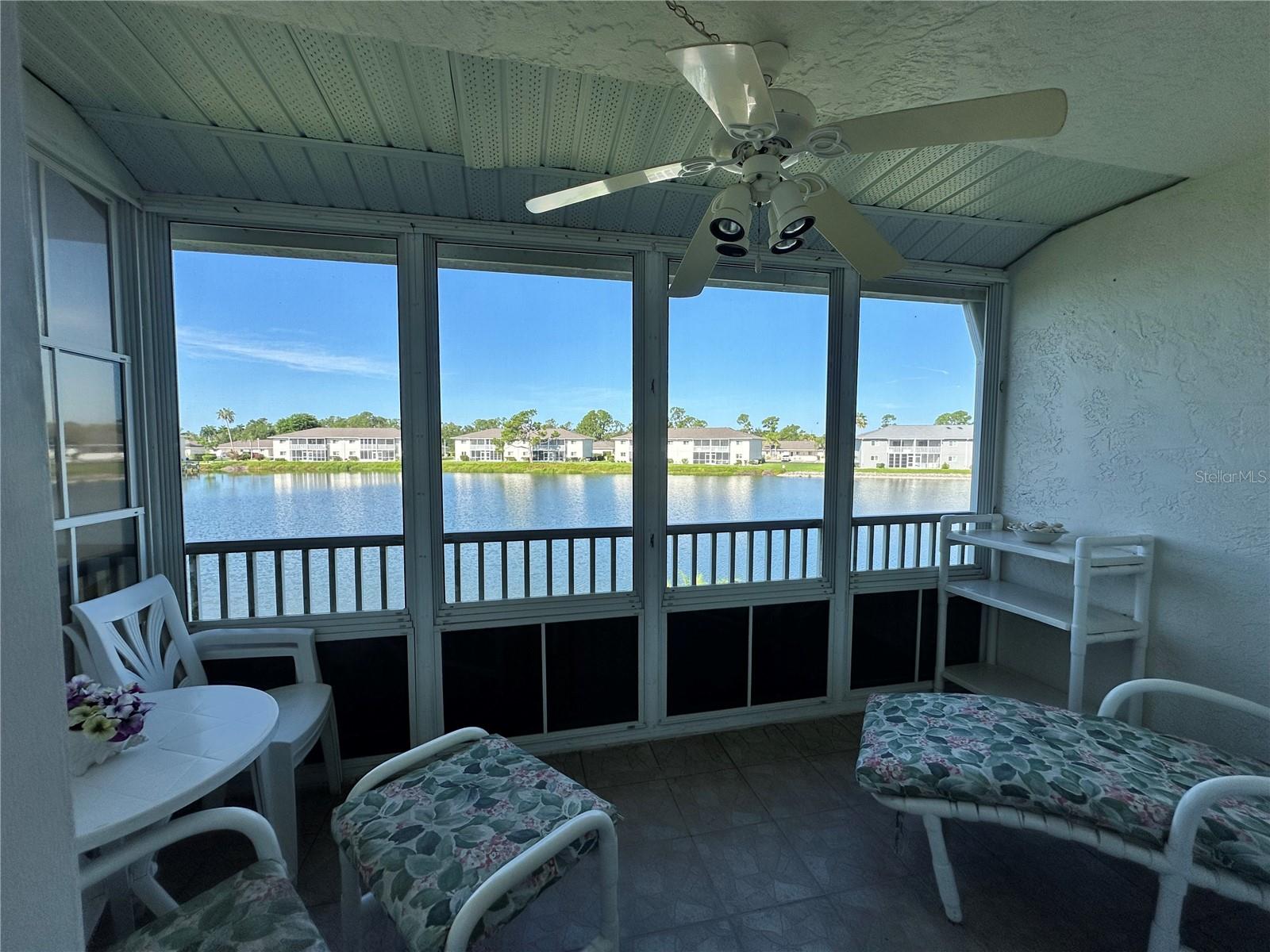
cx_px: 635
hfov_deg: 102.1
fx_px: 514
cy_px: 476
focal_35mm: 14
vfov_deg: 85.7
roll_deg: -1.8
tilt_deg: -3.9
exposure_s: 1/855
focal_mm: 2.22
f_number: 2.2
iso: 40
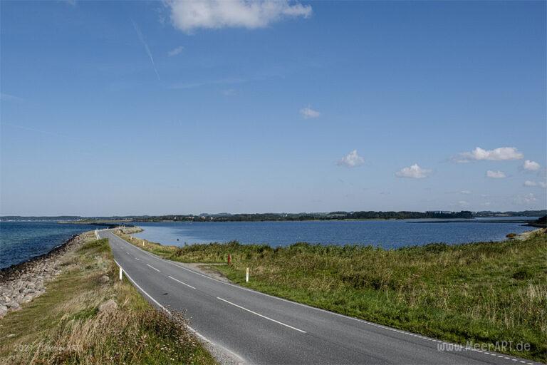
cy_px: 182
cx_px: 274
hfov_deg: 57.2
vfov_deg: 40.0
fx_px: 501
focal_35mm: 33
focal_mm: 22
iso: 400
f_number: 8
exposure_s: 1/900
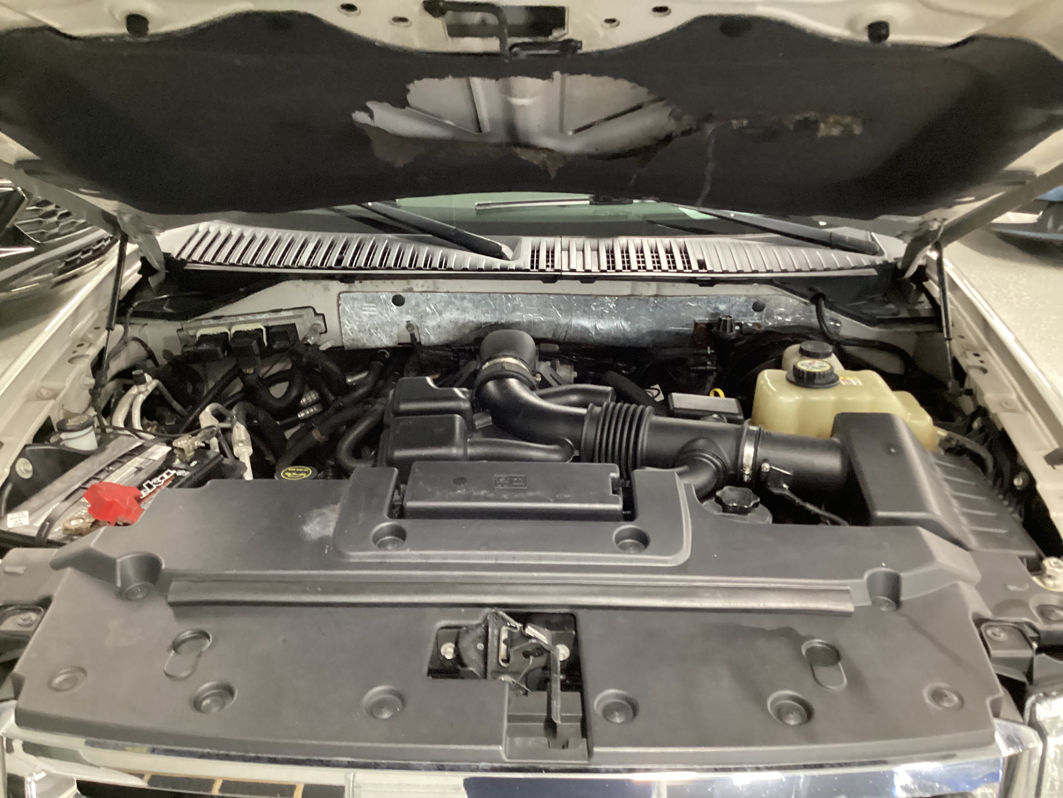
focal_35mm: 31
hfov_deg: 58.4
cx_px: 532
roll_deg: +0.5
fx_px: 952
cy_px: 399
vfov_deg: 45.4
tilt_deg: -25.9
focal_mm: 3.3
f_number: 2.4
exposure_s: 1/24
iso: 640
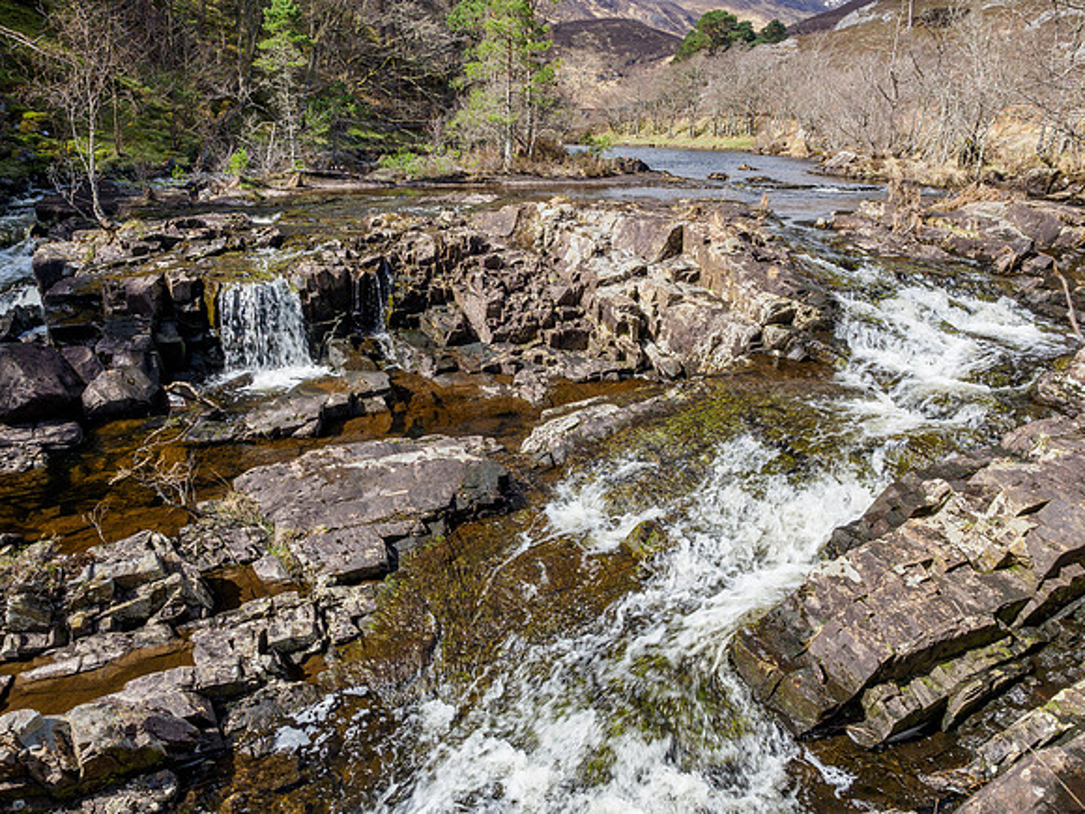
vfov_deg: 56.8
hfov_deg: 71.6
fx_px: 752
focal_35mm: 24
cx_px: 542
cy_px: 407
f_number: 7.1
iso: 200
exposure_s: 1/80
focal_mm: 12
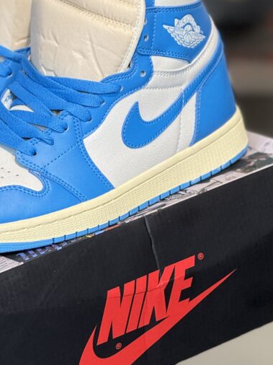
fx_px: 2557
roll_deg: -0.4
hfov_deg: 6.1
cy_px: 154
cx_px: 80
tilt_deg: -8.6
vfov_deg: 8.2
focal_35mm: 243
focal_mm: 15.66
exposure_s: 1/100
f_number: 2.8
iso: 160
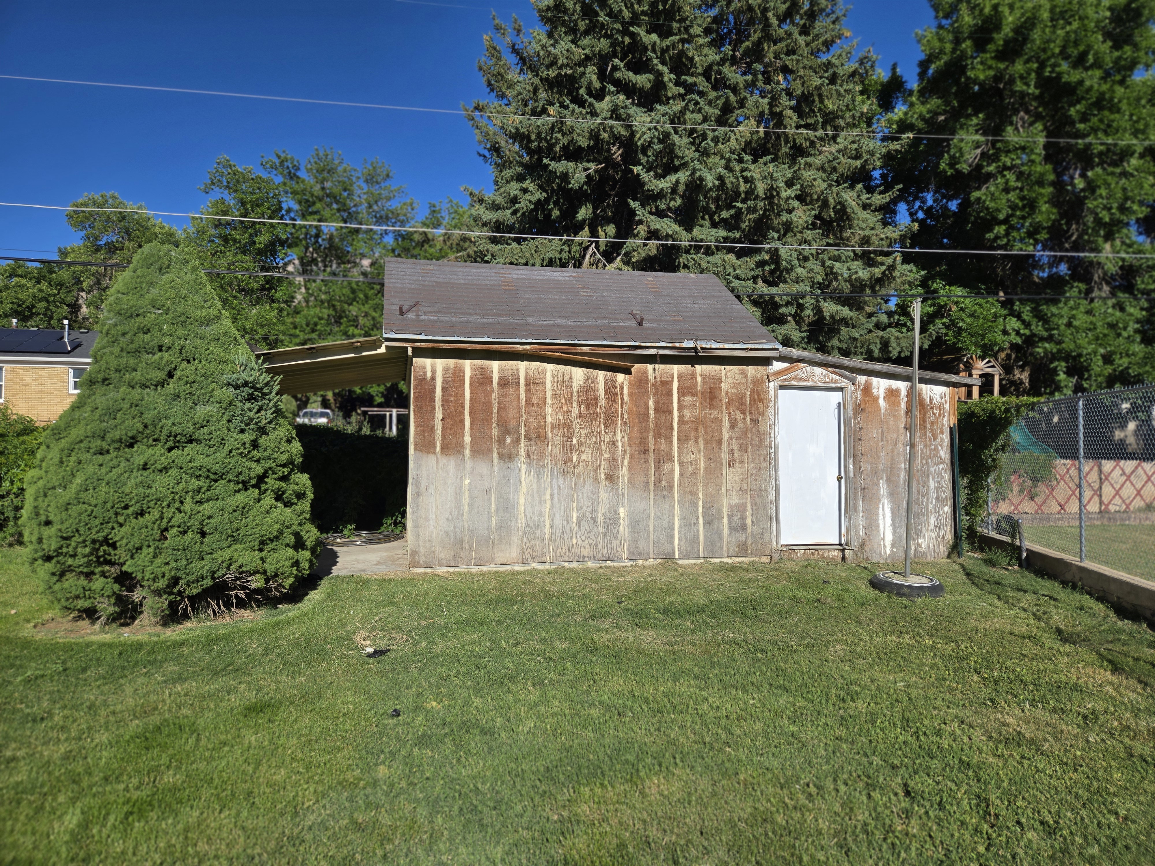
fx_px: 767
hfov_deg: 73.9
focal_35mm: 23
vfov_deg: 58.9
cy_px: 433
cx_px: 578
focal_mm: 5.4
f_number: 1.8
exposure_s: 1/2544
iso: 25
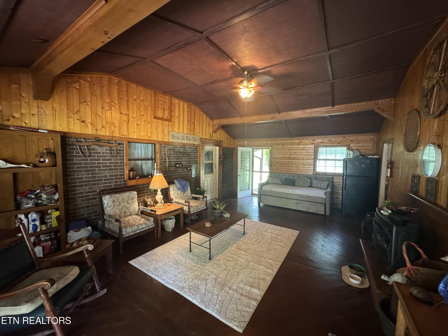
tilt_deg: -3.8
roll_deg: -1.4
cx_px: 224
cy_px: 168
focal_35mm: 14
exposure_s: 1/40
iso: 1000
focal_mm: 2.22
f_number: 2.2
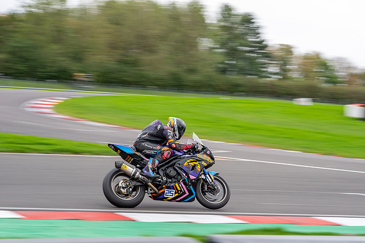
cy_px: 122
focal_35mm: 100
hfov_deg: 20.4
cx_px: 183
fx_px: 1015
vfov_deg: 13.7
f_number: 11
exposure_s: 1/200
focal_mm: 100
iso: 800
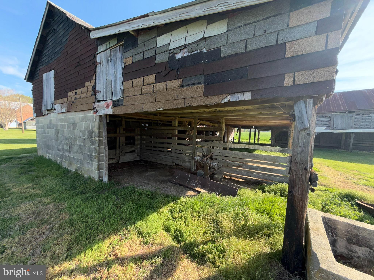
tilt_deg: -1.7
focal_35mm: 14
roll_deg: +0.0
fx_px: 151
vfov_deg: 85.7
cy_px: 140
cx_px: 187
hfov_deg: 102.1
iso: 16
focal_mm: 2.22
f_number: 2.2
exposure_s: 1/372
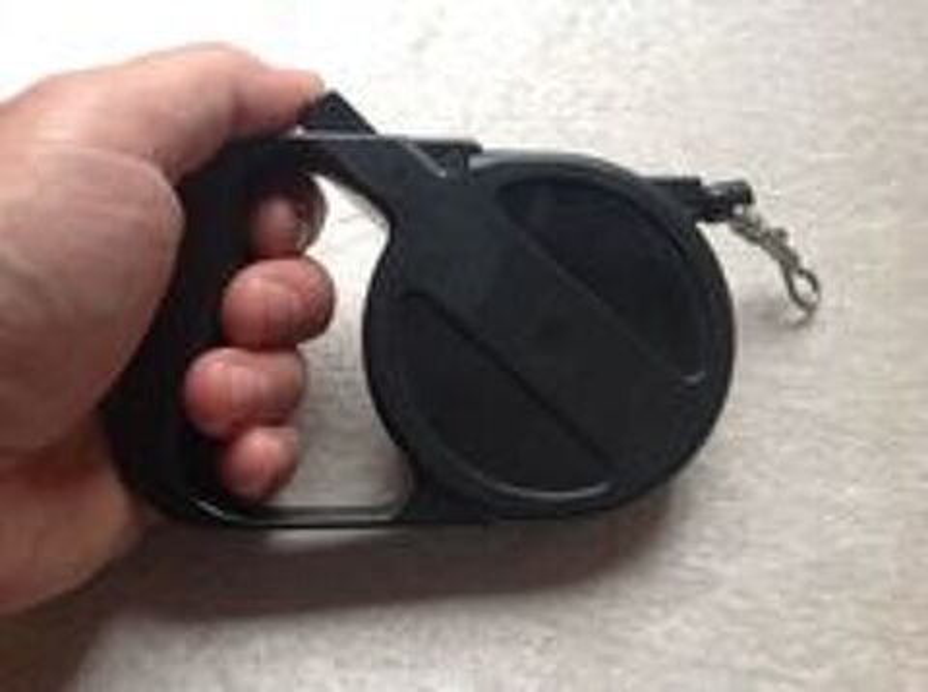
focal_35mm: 35
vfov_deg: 40.6
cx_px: 464
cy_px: 346
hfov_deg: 52.7
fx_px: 936
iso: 64
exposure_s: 1/40
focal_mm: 4.28
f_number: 2.4
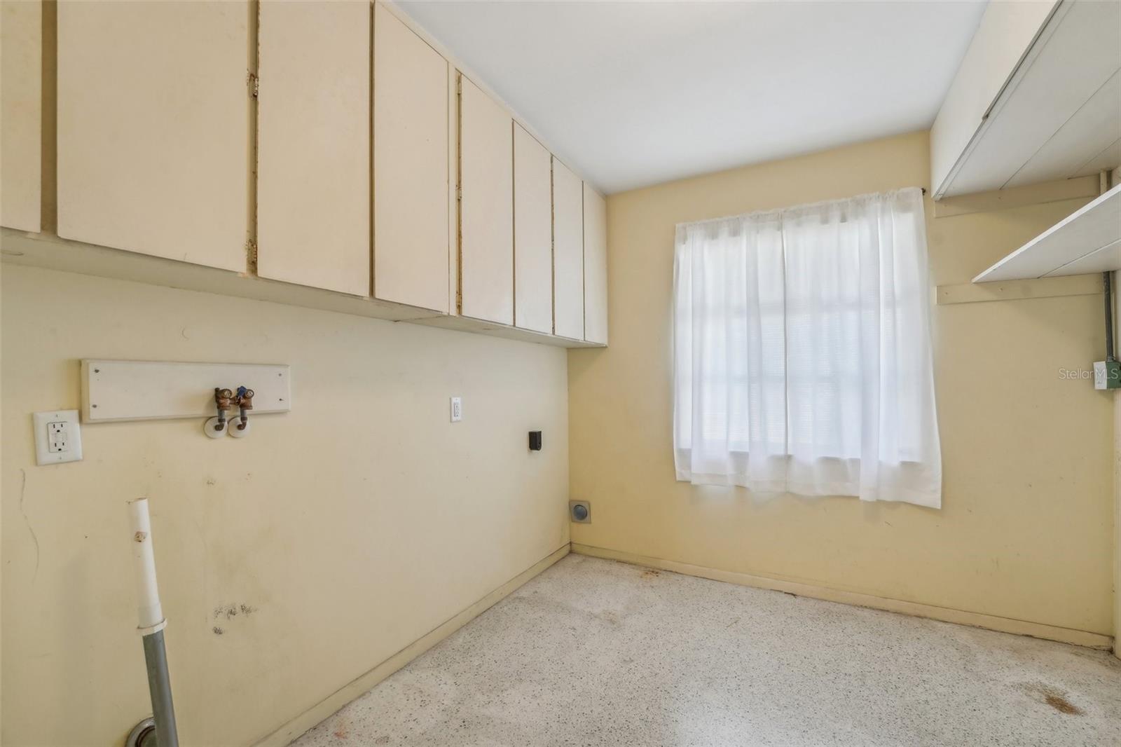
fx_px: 436
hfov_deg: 104.3
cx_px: 560
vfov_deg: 81.2
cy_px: 374
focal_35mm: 14
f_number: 8
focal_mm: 14
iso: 400
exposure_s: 1/25
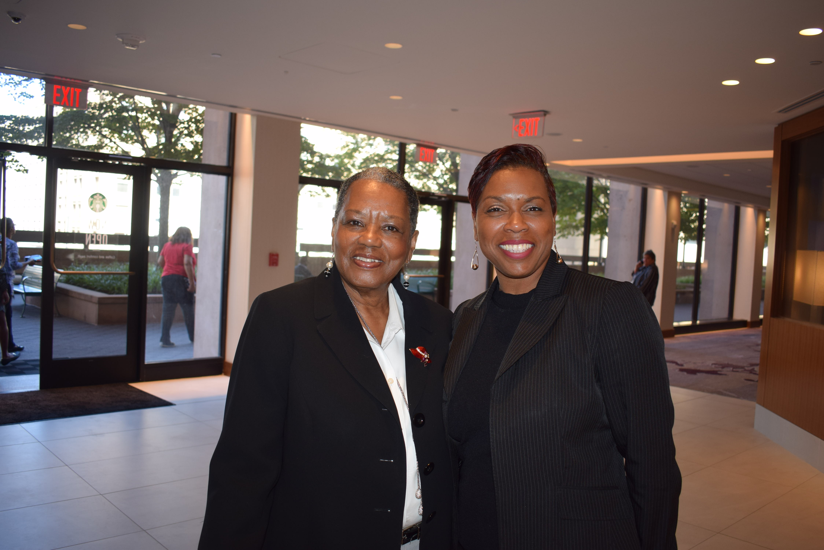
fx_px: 721
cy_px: 275
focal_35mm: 32
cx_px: 412
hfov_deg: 59.5
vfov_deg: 41.7
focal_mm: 21
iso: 400
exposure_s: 1/125
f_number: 3.8
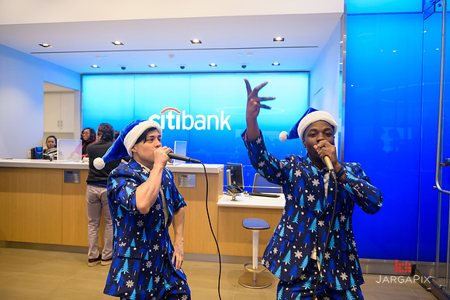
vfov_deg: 48.0
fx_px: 338
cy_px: 150
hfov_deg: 67.4
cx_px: 225
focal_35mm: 27
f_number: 3.2
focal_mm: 27
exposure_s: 1/125
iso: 800
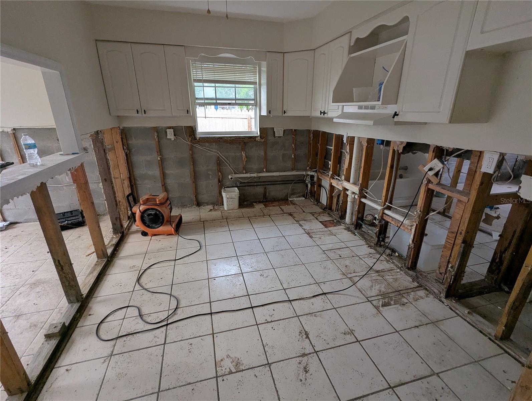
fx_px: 246
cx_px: 266
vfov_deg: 78.2
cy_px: 200
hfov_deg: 94.4
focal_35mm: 16
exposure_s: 1/93.1
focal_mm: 2.35
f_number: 2.2
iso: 202
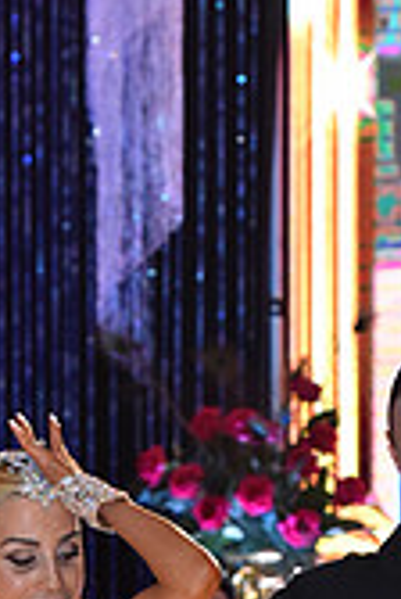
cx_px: 181
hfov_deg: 4.0
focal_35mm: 347
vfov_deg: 5.8
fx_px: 5773
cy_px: 997
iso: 2000
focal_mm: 100
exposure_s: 1/250
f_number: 5
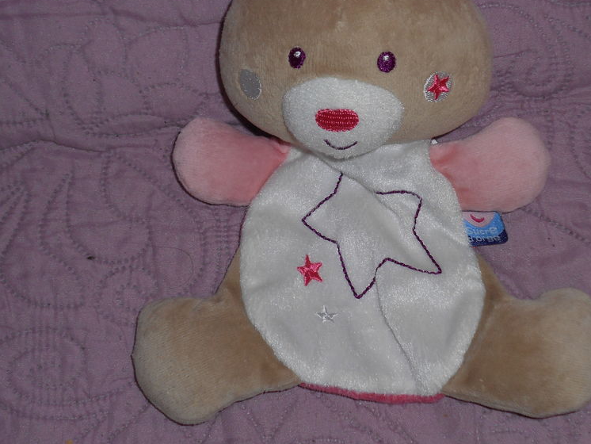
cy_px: 178
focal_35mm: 67
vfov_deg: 21.9
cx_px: 345
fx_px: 1144
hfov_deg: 28.9
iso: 80
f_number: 4.5
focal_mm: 8.8
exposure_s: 1/60
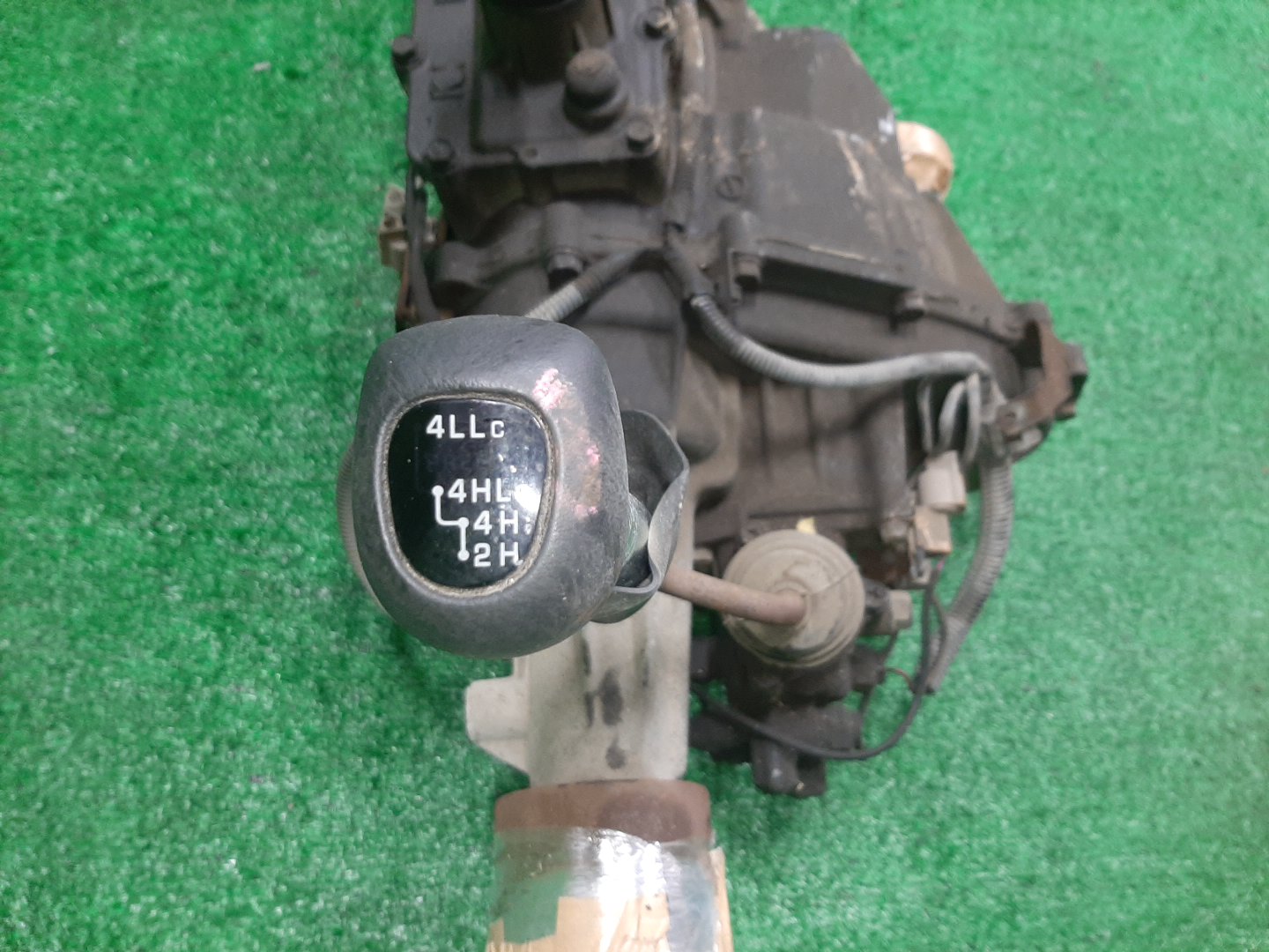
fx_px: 953
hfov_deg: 67.3
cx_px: 634
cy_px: 476
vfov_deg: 53.1
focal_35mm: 26
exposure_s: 1/50
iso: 180
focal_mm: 3.93
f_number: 1.7
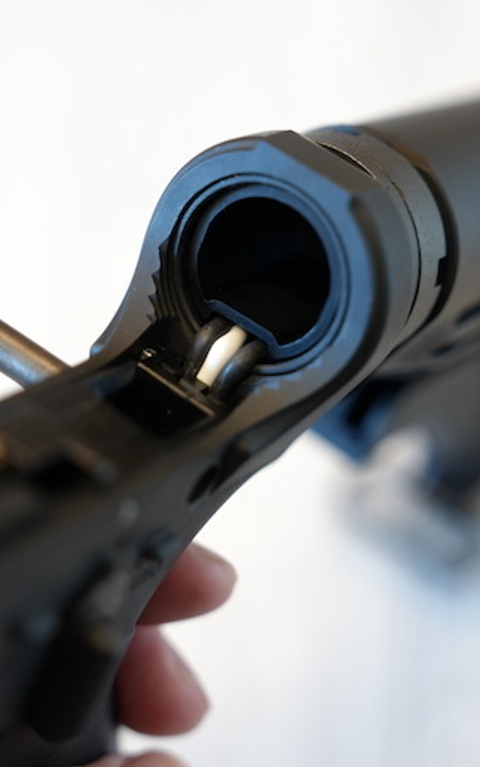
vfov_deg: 26.8
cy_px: 382
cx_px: 193
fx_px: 1610
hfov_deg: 16.9
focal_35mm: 77
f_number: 2.8
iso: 200
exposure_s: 1/5
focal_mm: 50
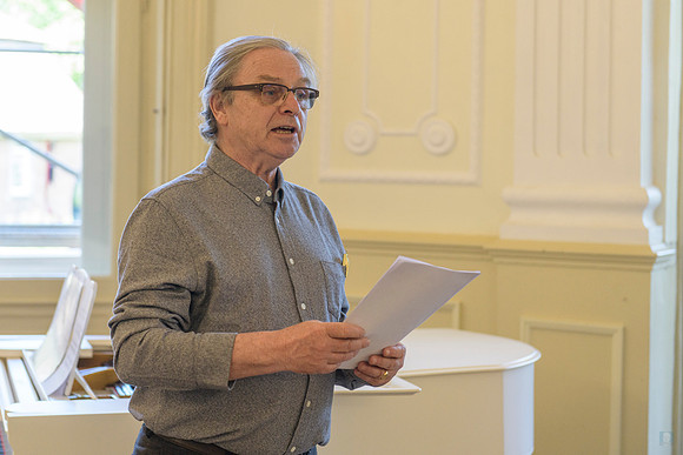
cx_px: 286
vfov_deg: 16.8
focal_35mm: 81
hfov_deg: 24.9
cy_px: 191
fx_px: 1544
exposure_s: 1/160
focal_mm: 70
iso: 1100
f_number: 4
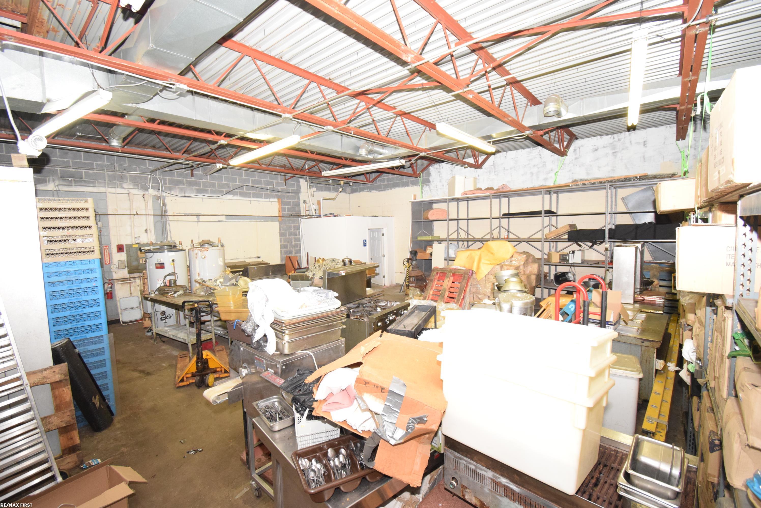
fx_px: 317
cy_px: 254
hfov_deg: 100.3
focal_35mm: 15
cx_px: 380
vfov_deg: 77.4
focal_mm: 10
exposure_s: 1/60
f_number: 4.5
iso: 2500
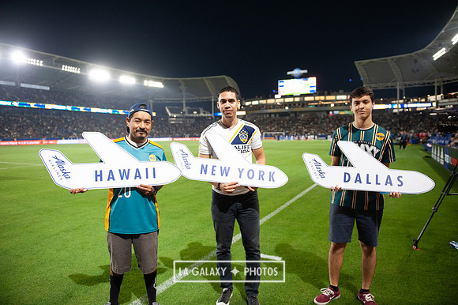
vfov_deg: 53.1
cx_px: 229
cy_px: 152
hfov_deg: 73.8
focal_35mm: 24
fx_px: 305
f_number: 2.8
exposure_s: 1/800
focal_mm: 24
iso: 2500
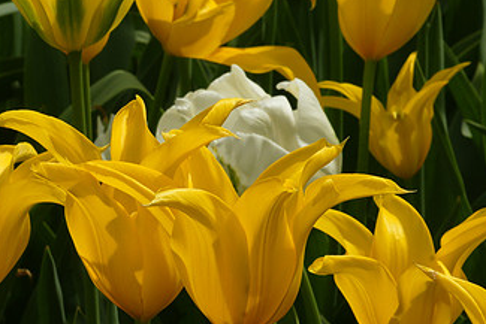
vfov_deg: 5.1
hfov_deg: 7.7
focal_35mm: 268
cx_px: 105
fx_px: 3619
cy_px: 90
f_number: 20
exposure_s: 1/125
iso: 250
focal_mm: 100
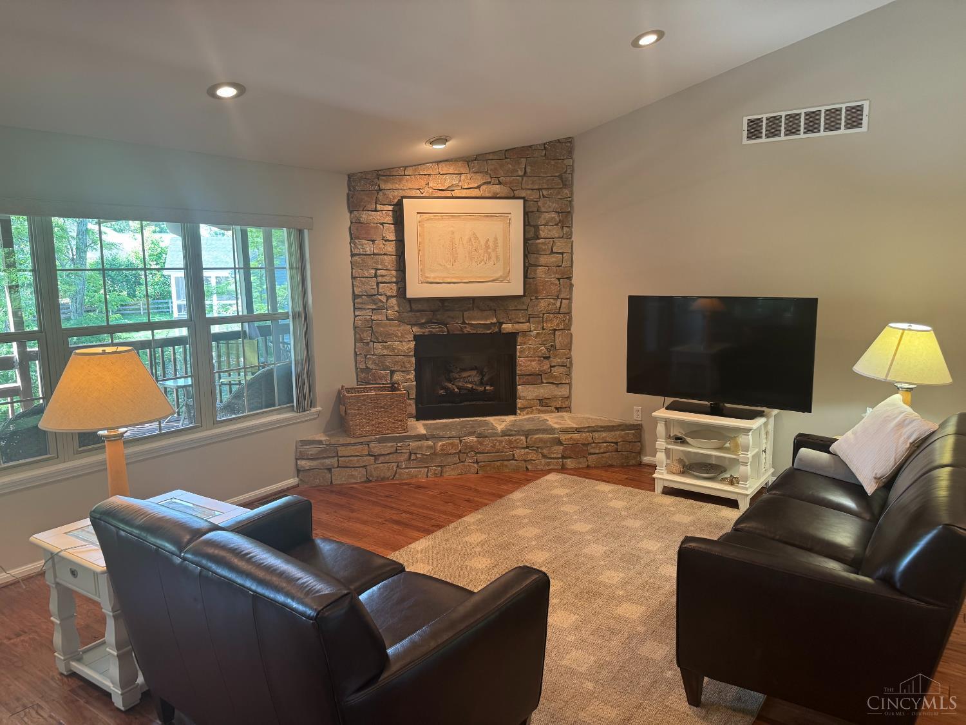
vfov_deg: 56.8
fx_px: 670
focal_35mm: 24
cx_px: 483
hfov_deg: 71.6
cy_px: 362
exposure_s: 1/60
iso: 160
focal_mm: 6.76
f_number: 1.78
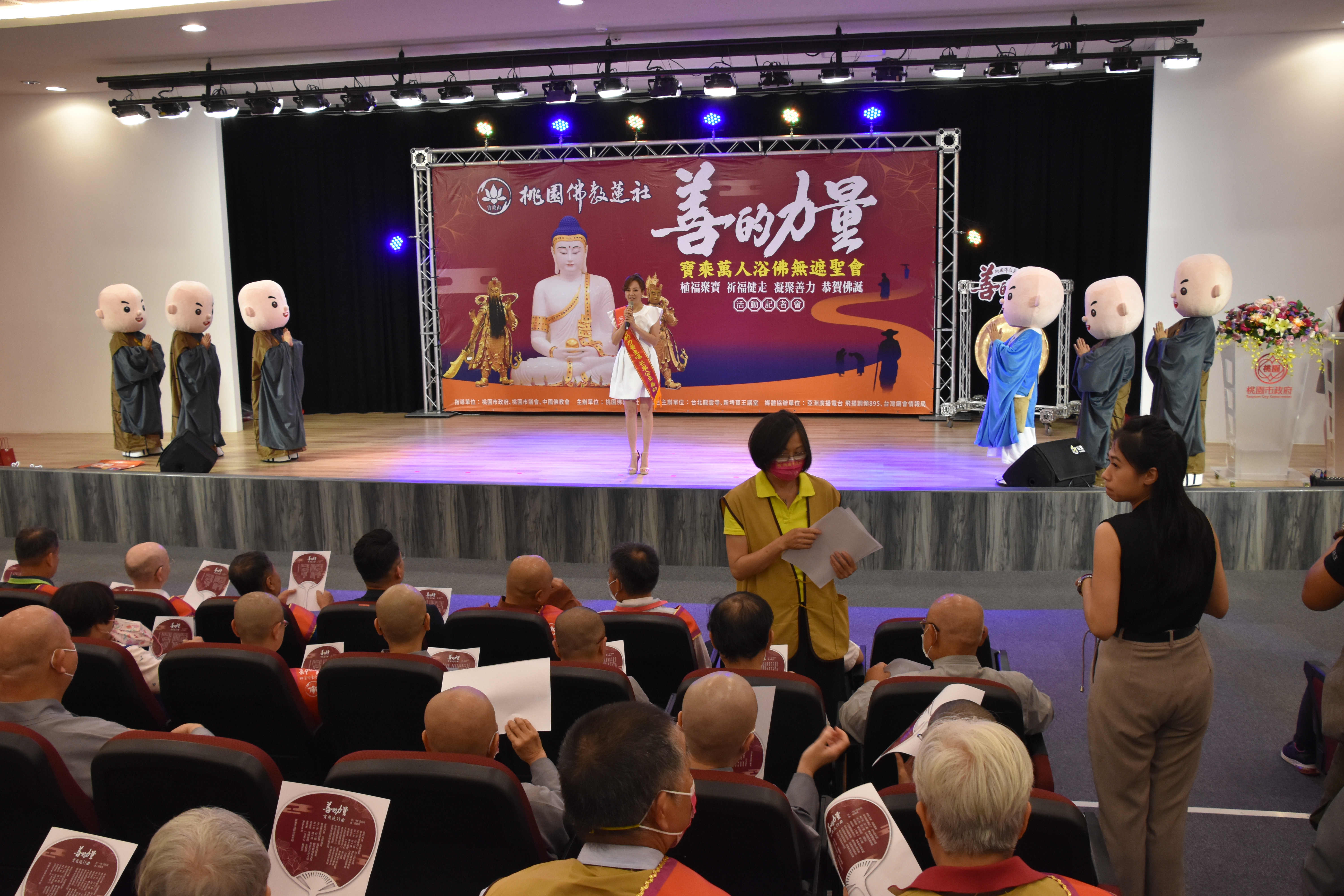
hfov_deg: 59.5
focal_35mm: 32
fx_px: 1176
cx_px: 672
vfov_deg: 41.7
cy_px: 448
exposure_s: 1/125
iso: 1600
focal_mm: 21
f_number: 5.6
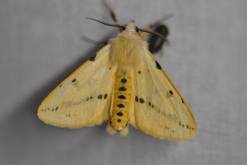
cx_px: 124
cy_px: 82
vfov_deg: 5.0
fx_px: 1904
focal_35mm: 278
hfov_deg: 7.4
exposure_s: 1/100
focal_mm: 185
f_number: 3.5
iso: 800
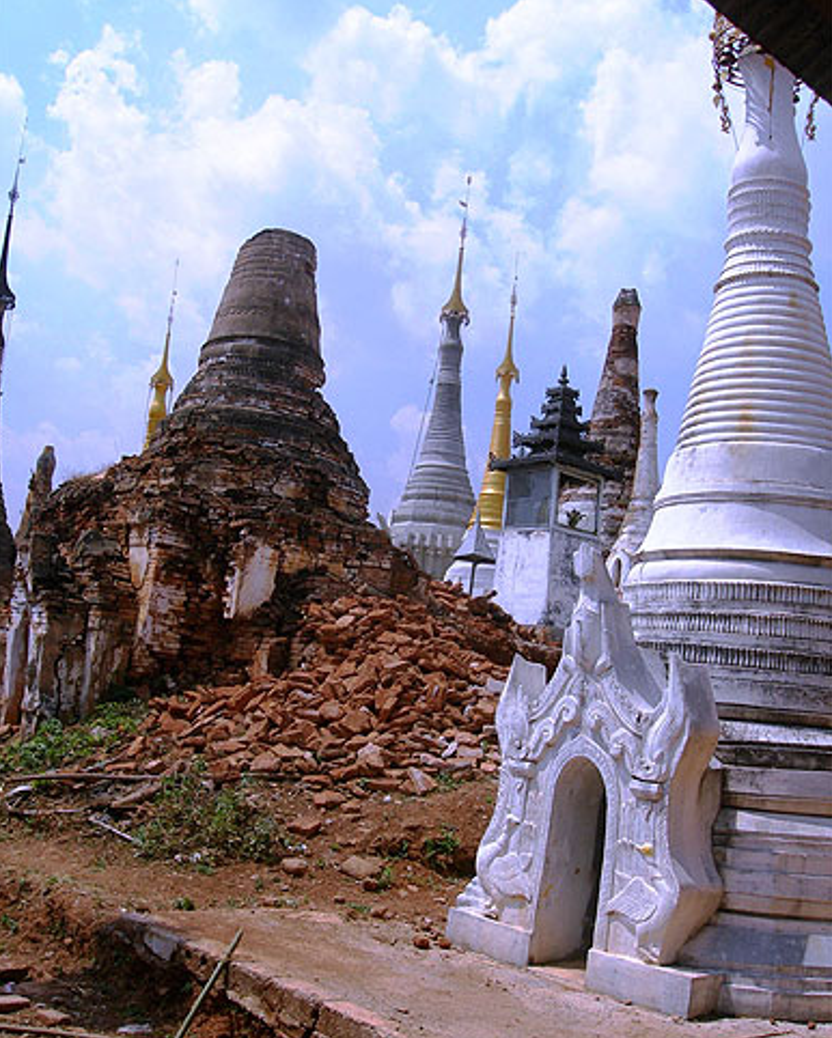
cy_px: 538
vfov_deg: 45.8
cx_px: 414
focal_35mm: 40
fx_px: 1230
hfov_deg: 37.4
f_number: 4.8
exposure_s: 1/812
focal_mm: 7.8
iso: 50
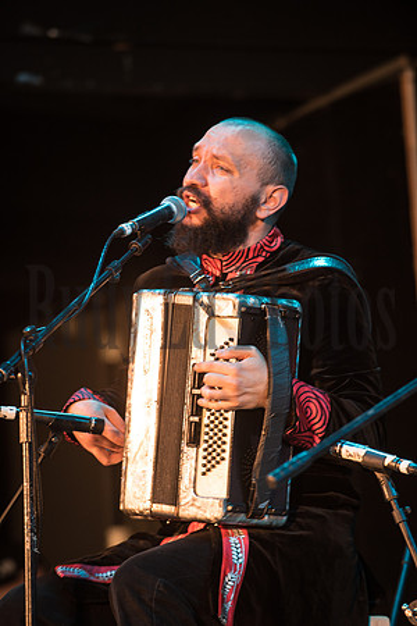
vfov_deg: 10.3
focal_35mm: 200
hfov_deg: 6.9
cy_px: 313
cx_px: 208
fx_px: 3475
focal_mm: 200
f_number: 5.6
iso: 800
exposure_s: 1/100
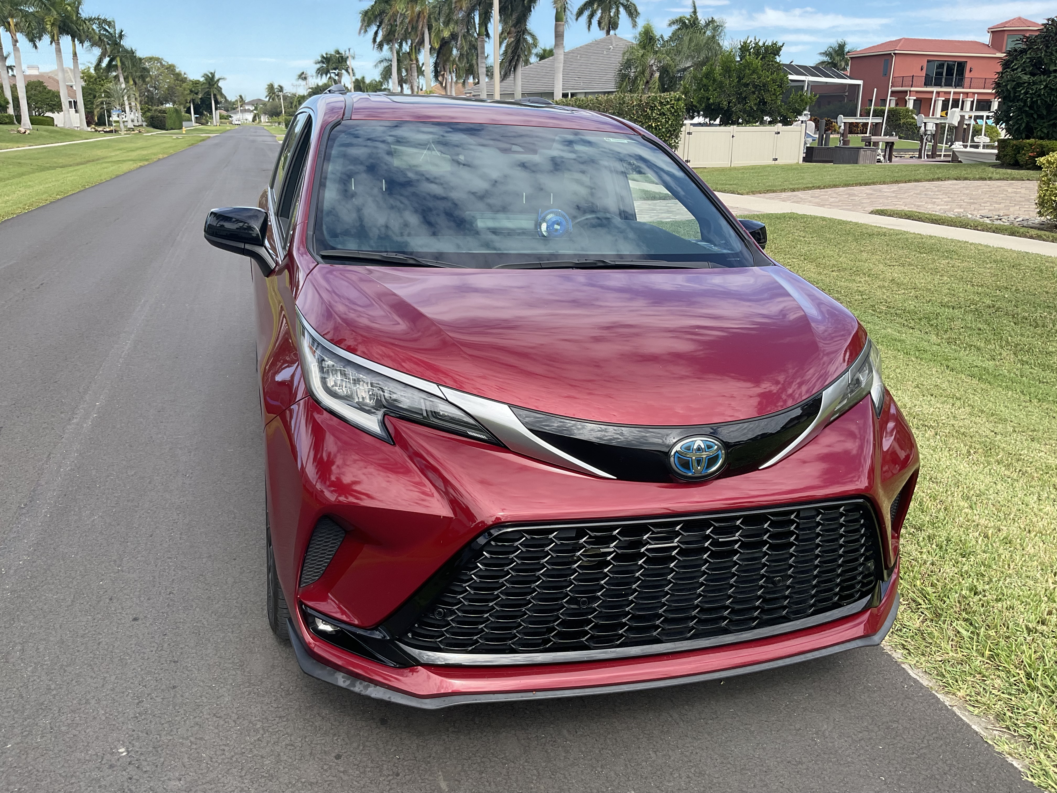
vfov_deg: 48.2
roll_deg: -0.9
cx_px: 528
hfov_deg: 61.7
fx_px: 886
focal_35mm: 29
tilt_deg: -16.0
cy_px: 396
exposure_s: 1/816
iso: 16
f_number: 1.8
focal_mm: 3
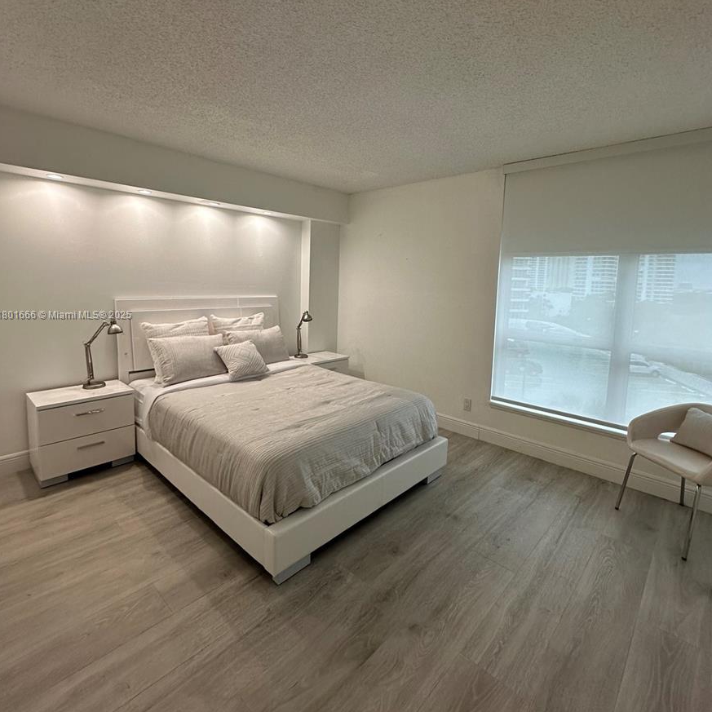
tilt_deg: -3.9
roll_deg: -2.1
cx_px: 349
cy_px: 316
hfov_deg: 84.0
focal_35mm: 17
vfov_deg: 83.6
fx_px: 396
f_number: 2.2
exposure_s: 1/120
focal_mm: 2.22
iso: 200
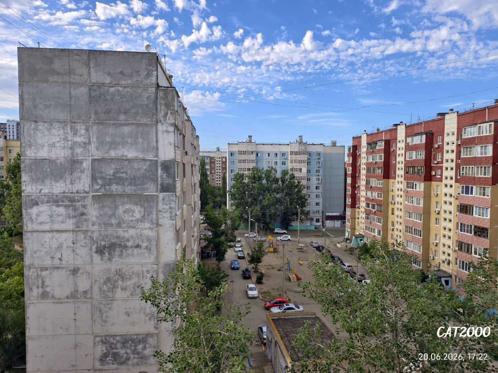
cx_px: 249
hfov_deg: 73.9
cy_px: 186
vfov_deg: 58.9
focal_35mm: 23
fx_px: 331
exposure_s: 1/1667
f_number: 1.57
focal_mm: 6.54
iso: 72
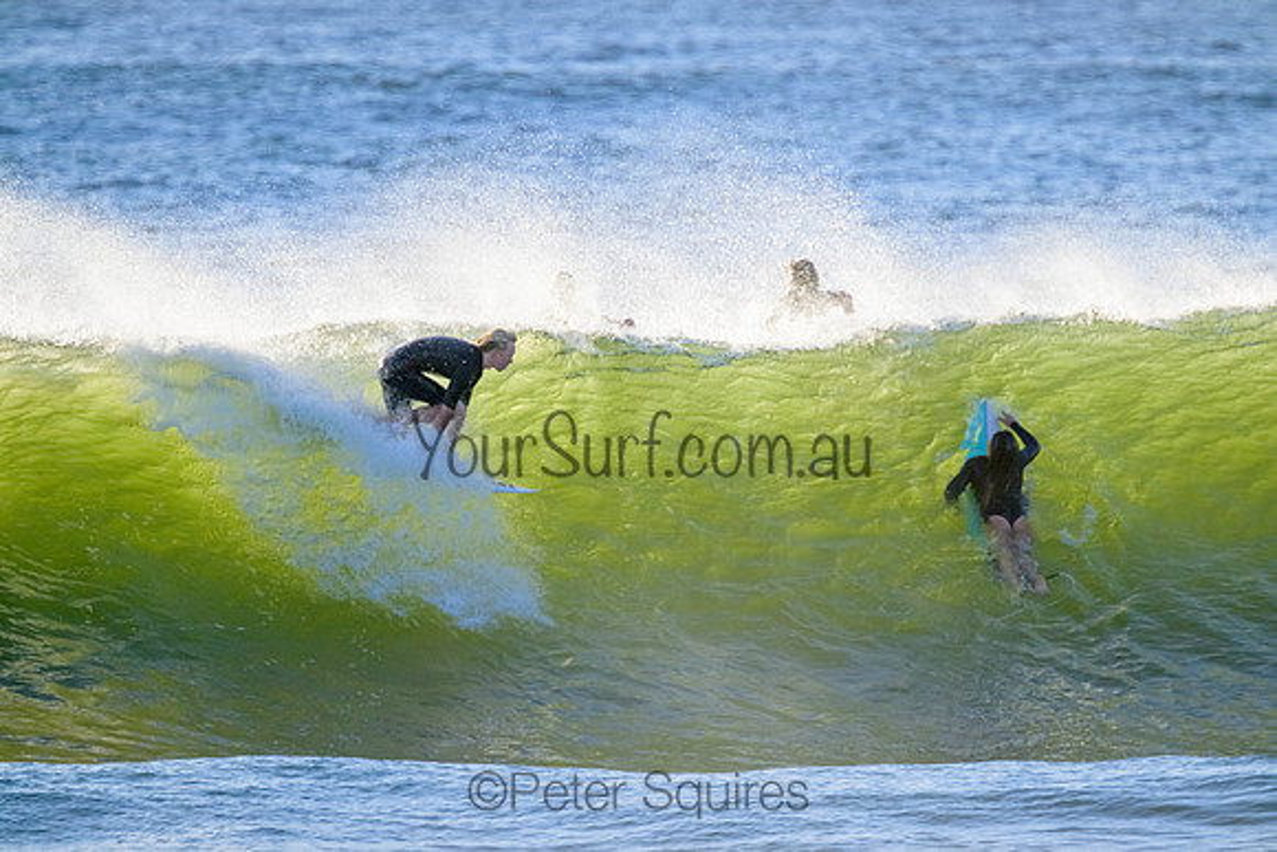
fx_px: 28383
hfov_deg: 2.6
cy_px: 426
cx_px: 638
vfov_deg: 1.7
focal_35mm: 800
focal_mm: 800
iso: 1800
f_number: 11
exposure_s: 1/2000
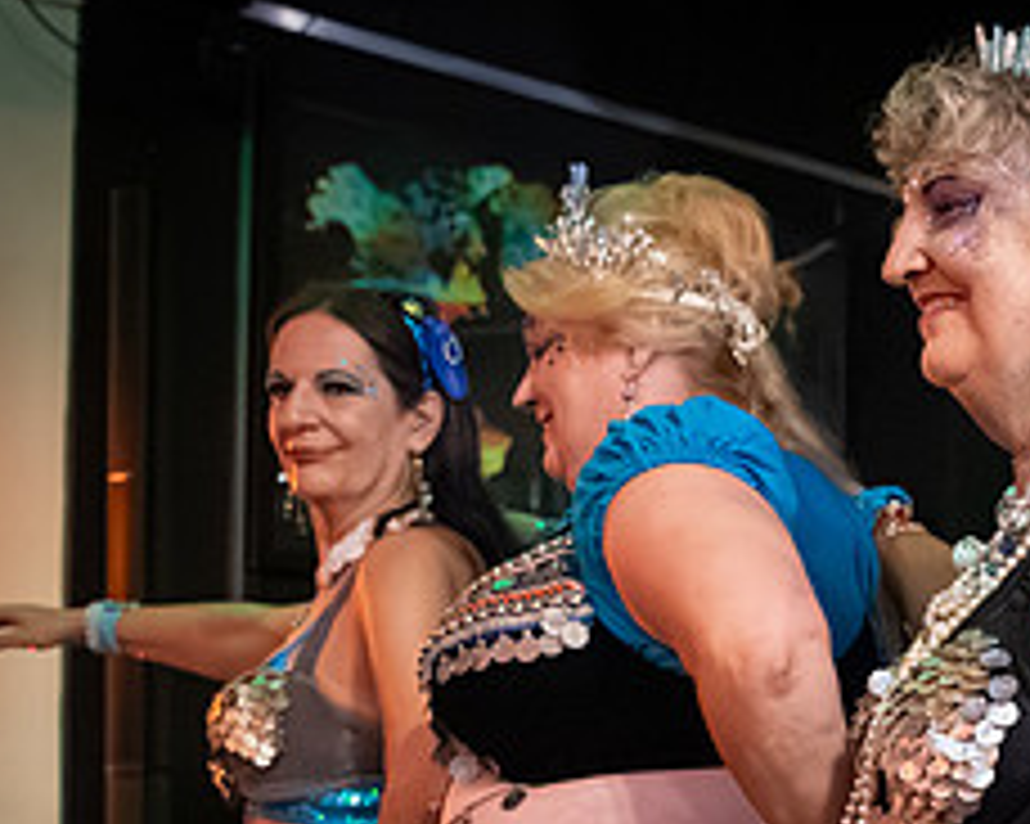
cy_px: 717
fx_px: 2163
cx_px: 1246
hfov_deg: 24.2
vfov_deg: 21.1
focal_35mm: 71
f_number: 4
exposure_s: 1/200
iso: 40000
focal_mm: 24
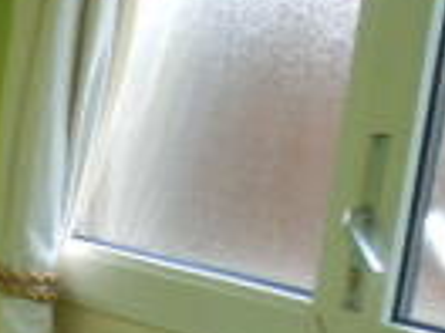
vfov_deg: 10.6
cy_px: 550
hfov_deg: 12.5
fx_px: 1710
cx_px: -524
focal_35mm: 133
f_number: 3.5
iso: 100
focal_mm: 5.4
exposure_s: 1/80
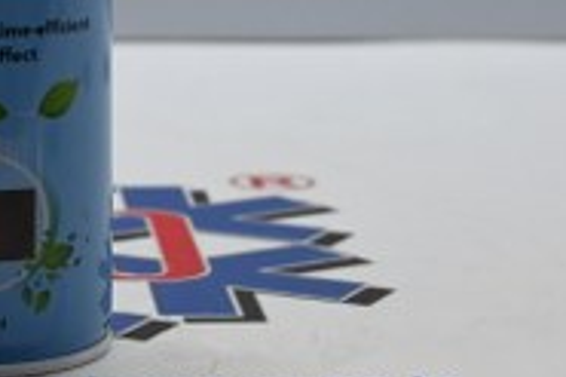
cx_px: -15
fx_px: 2489
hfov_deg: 12.8
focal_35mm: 158
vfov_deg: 8.5
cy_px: -126
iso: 900
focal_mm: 32.5
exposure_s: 1/125
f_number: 5
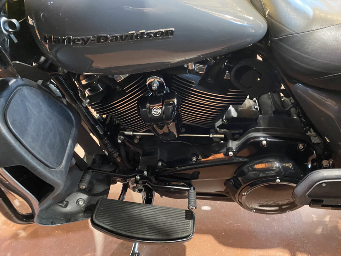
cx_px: 170
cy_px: 128
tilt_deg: -32.5
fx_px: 256
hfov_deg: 67.3
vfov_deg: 53.1
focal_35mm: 26
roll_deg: +5.2
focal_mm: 4.25
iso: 1000
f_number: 1.8
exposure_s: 1/30
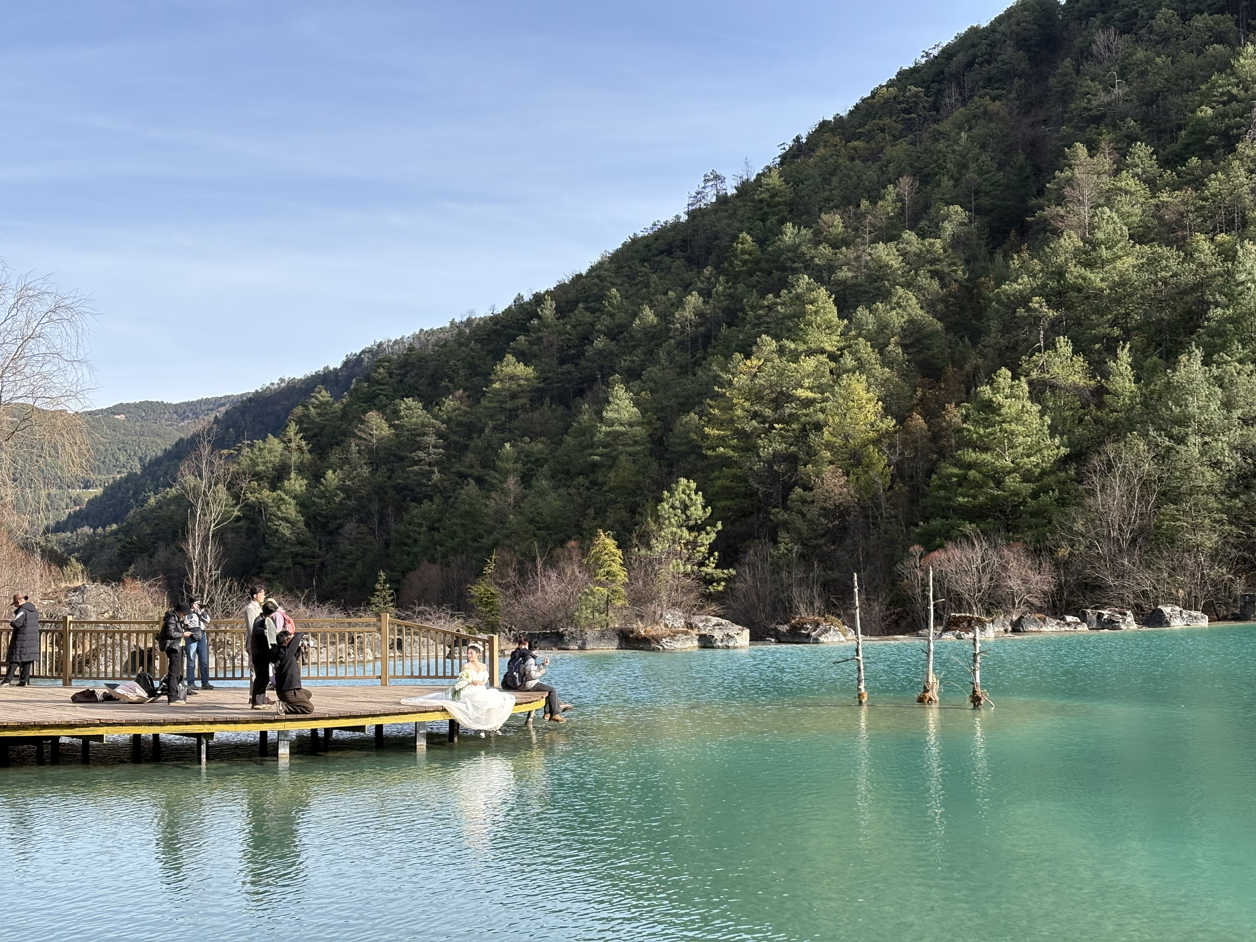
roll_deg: +0.6
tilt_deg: +3.6
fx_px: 1887
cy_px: 471
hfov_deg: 36.8
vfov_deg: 28.0
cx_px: 628
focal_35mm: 52
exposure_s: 1/1422
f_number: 1.6
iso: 32
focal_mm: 5.96
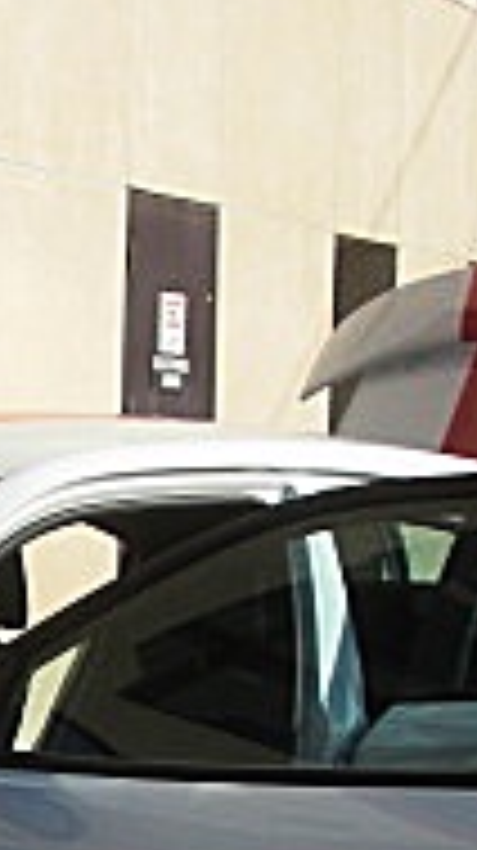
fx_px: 2997
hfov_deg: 8.9
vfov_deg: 15.8
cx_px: -243
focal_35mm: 133
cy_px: 846
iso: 50
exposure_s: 1/160
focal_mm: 6.3
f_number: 7.9
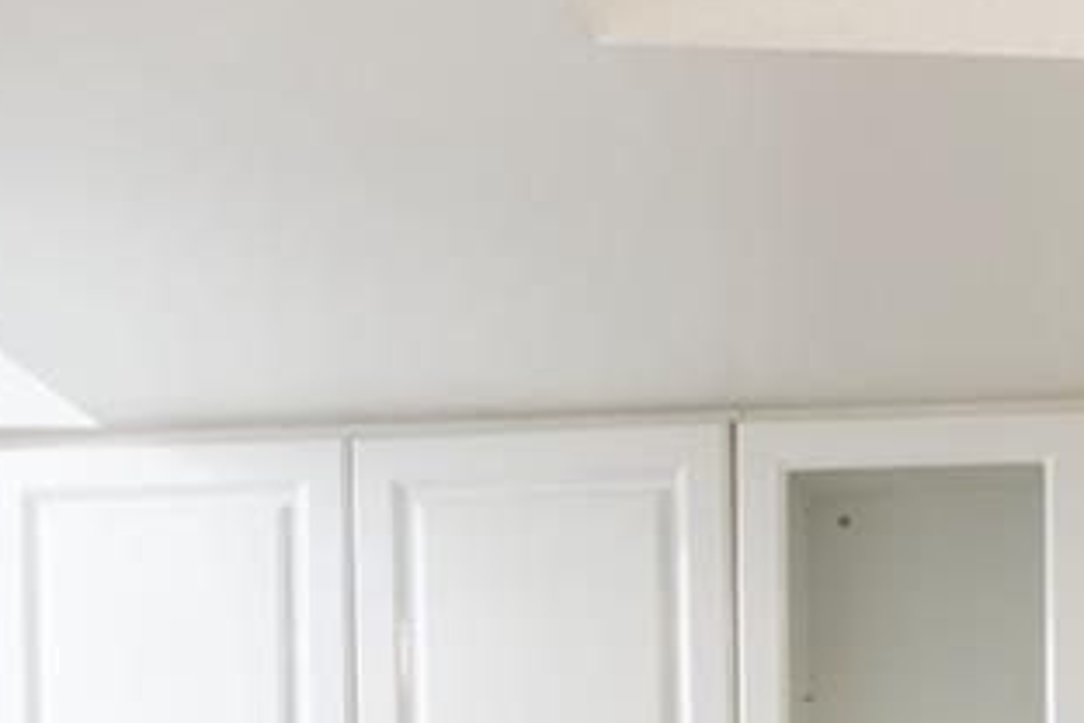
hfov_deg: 22.3
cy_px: 1276
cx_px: 1282
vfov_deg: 14.4
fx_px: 2546
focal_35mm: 85
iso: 320
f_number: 8
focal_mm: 11
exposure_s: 1/10
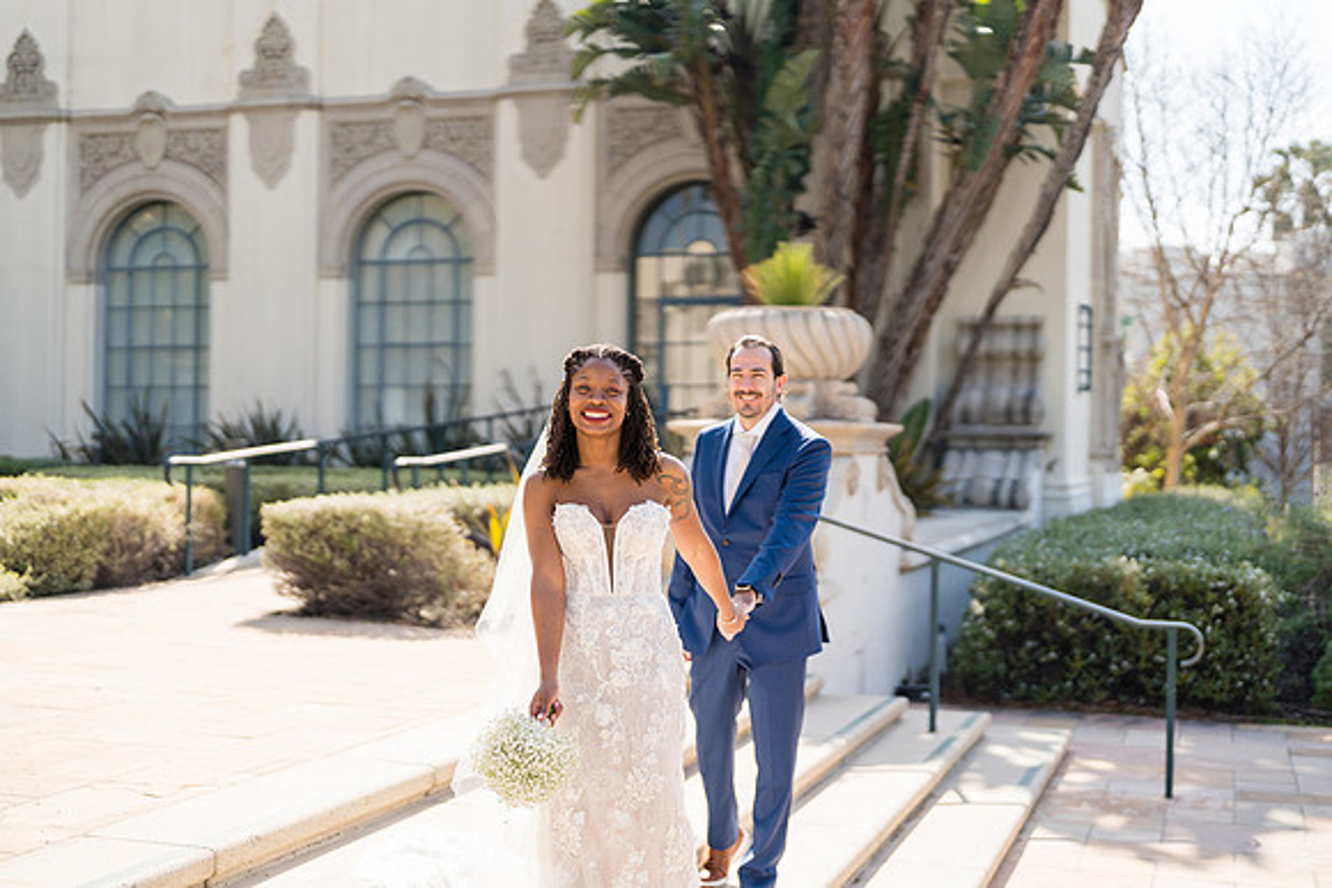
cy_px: 444
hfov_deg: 39.6
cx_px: 666
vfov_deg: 27.0
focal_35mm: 50
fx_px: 1850
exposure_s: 1/6400
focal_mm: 50
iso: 100
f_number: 1.2
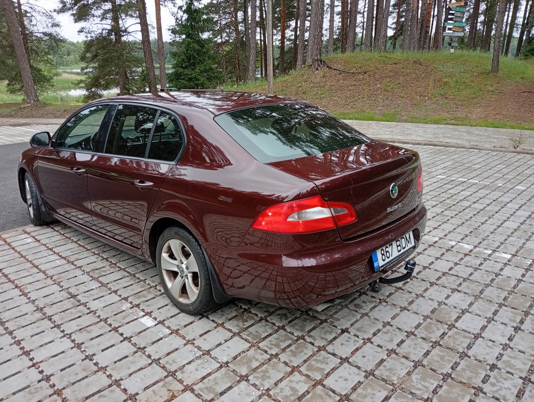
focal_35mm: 27
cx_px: 267
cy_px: 201
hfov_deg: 65.2
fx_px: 417
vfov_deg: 51.5
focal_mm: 3.98
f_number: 1.8
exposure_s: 1/100
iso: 59
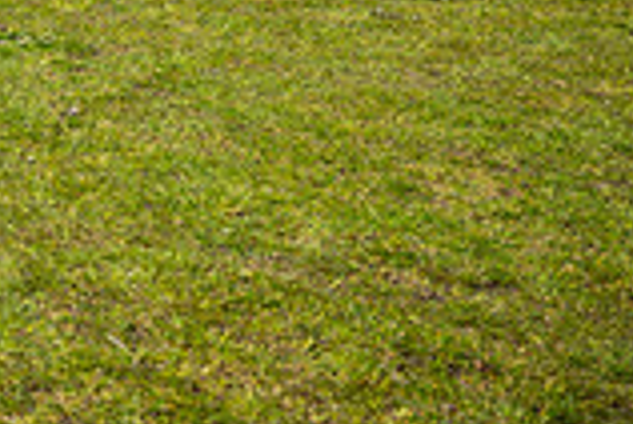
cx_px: -453
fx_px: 1550
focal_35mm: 88
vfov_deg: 14.2
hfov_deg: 18.7
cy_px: -282
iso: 100
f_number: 4
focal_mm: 24
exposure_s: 1/800
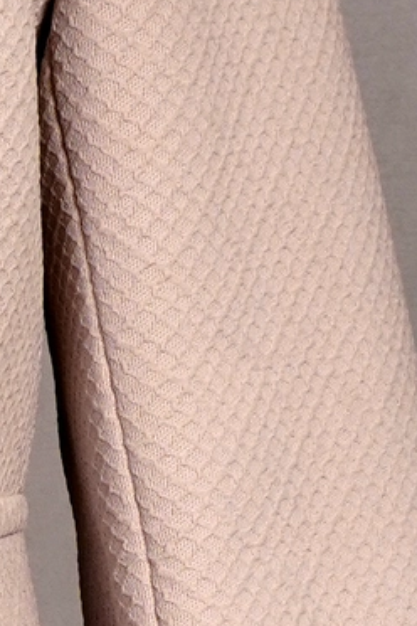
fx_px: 6463
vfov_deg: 5.5
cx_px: -545
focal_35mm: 372
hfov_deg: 3.6
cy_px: 998
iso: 250
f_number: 8
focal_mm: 32
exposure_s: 1/25
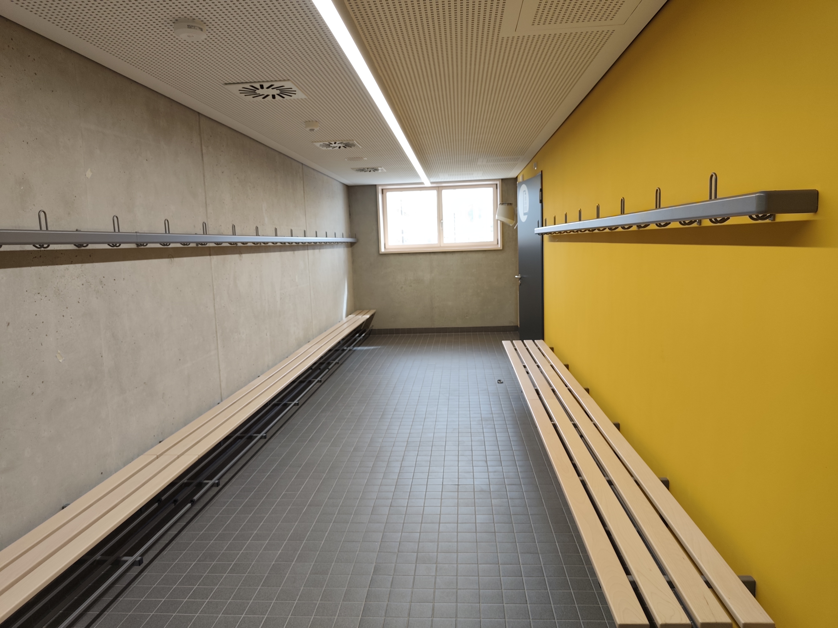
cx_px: 419
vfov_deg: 58.9
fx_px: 557
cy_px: 314
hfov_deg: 73.9
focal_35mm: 23
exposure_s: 1/100
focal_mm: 6.19
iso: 400
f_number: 1.65
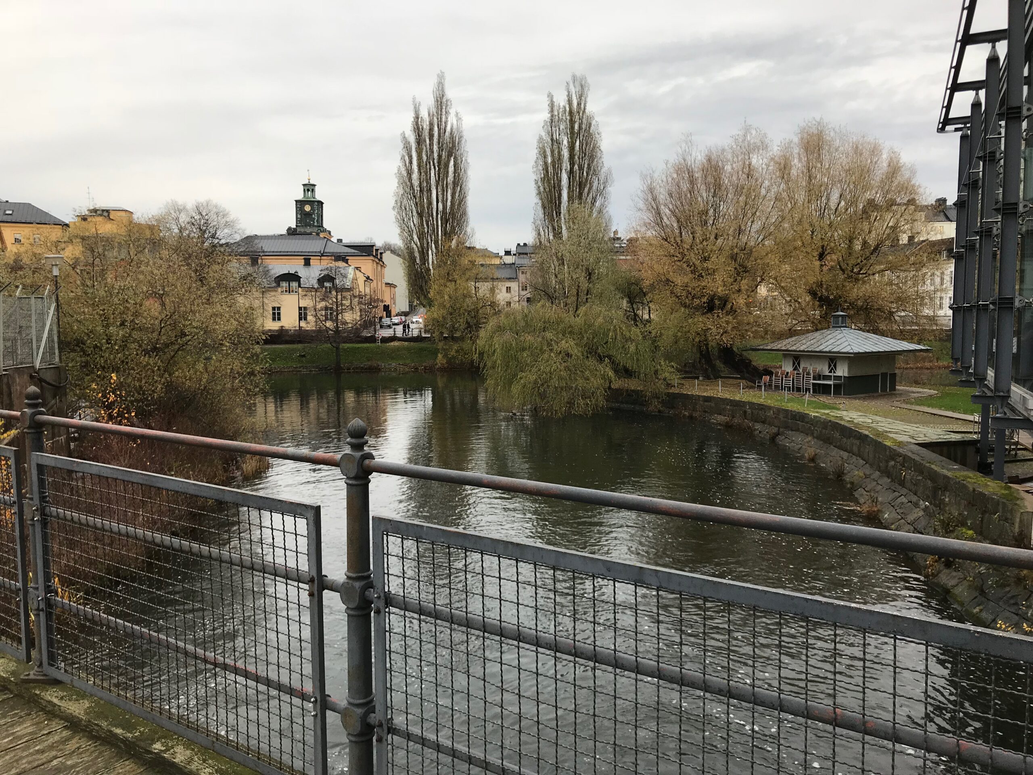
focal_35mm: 28
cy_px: 388
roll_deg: -0.9
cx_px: 516
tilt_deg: -3.8
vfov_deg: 49.7
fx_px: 836
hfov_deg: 63.4
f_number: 1.8
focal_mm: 3.99
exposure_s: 1/185
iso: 20
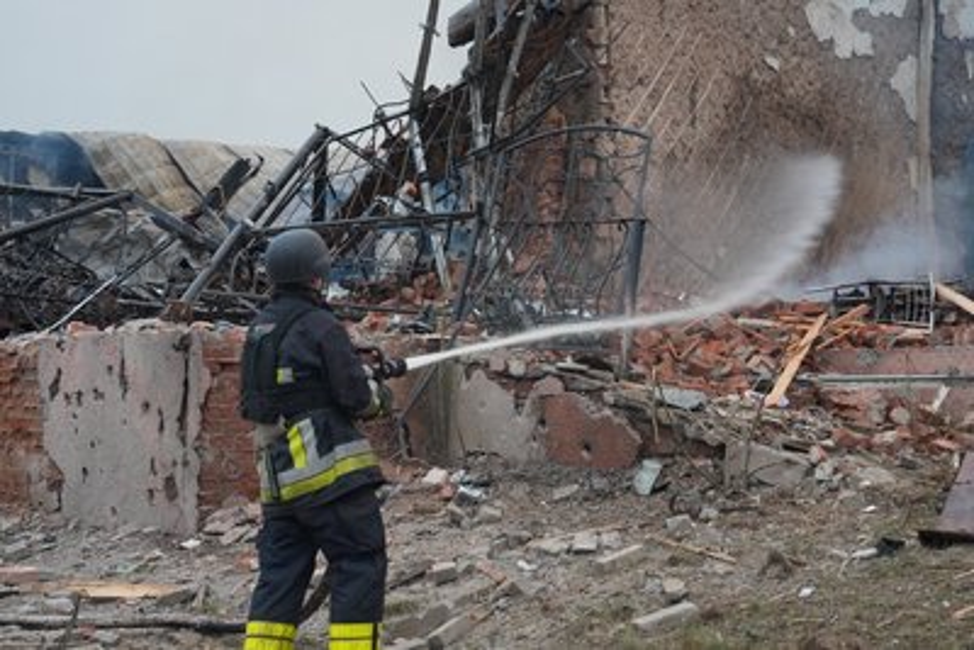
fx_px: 1678
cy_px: 325
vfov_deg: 21.9
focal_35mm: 62
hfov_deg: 32.4
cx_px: 487
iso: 1600
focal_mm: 62
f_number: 9
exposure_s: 1/50
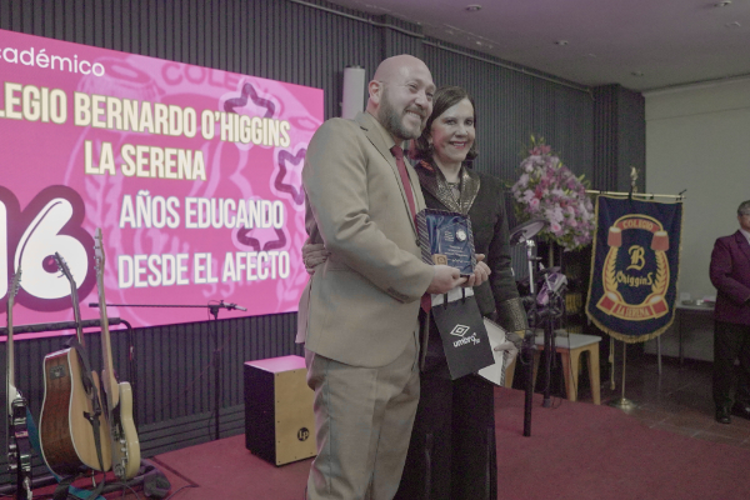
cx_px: 375
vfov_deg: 43.6
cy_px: 250
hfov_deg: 61.9
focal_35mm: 30
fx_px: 625
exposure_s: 1/250
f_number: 1.8
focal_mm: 20
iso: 16000
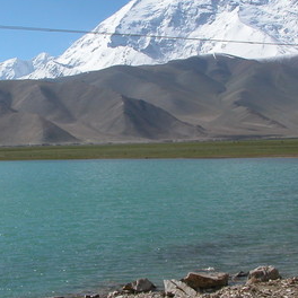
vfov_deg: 23.1
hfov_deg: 22.9
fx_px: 730
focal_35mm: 75
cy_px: 137
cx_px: 86
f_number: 8
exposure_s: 1/423
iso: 100
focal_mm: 9
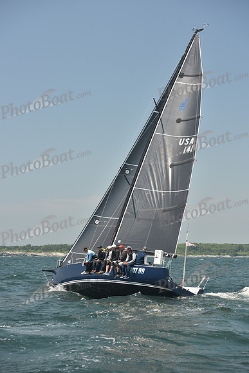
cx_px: 124
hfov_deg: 19.5
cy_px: 186
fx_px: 726
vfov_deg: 28.8
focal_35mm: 70
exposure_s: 1/640
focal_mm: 70
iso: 250
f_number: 5
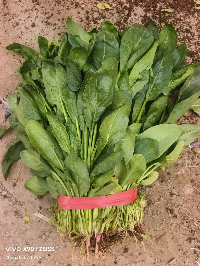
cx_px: 100
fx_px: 177
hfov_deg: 58.9
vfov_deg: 73.9
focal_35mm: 23
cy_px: 133
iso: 72
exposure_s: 1/397
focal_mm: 5.5
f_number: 1.75
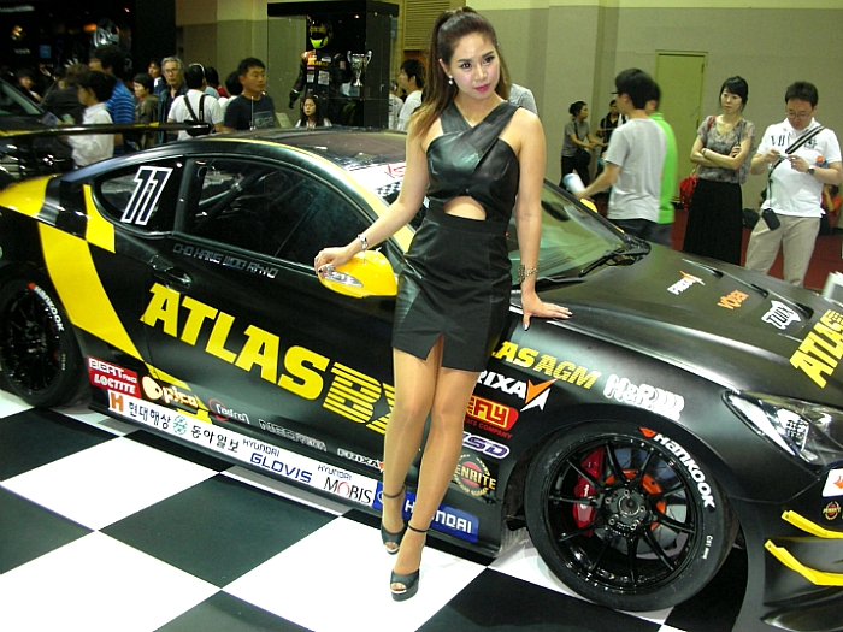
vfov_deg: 40.7
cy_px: 316
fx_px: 852
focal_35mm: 35
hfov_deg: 52.6
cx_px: 422
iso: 134
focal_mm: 5.8
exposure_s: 1/30
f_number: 3
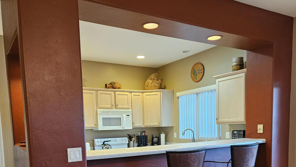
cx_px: 149
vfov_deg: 32.7
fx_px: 267
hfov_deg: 58.0
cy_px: 154
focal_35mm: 34
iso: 800
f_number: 1.8
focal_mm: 5.4
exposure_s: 1/120
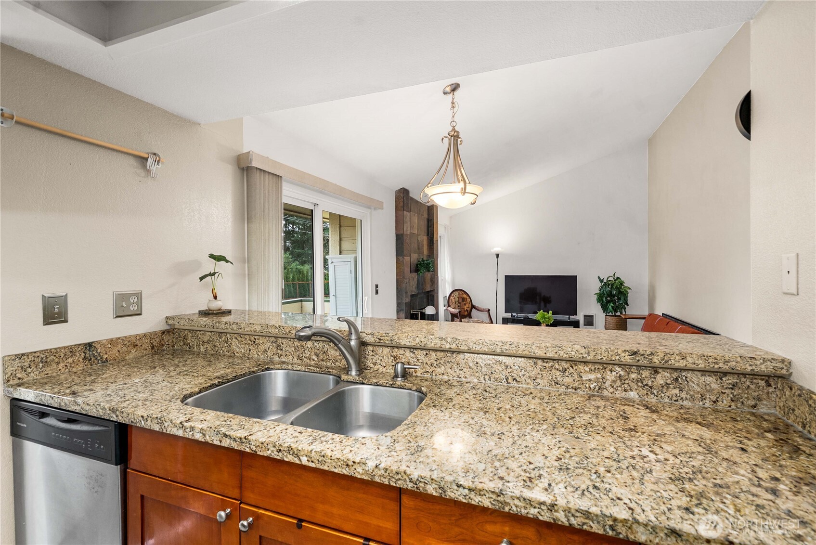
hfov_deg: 100.4
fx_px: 340
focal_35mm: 15
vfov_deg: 77.4
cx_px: 408
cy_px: 272
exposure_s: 1/60
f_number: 7.1
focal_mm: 15
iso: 320
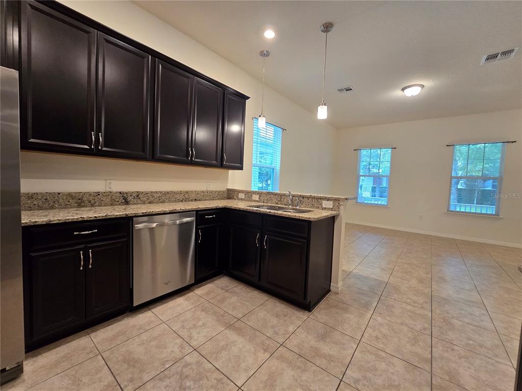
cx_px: 261
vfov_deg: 89.9
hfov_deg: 106.2
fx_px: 196
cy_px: 196
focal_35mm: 13
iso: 200
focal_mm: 2.2
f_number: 2.2
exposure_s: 1/60
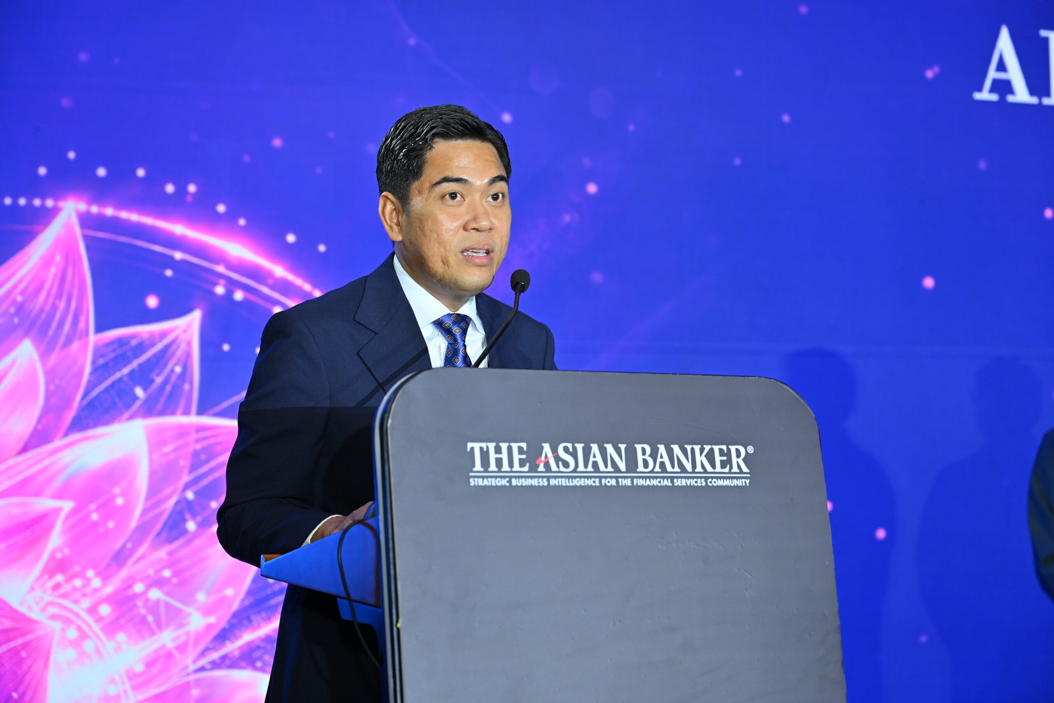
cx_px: 527
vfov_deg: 19.5
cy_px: 352
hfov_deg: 28.8
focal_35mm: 70
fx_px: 2049
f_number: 4
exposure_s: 1/160
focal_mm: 70
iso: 320
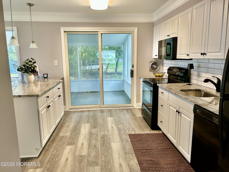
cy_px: 86
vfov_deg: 53.1
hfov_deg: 67.3
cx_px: 114
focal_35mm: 26
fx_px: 172
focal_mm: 5.7
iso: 64
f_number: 1.5
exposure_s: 1/120
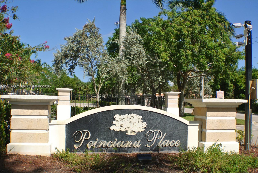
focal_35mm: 51
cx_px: 129
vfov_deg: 26.5
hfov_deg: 38.8
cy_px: 86
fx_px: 366
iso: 100
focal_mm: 18.9
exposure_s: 1/800
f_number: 4.8
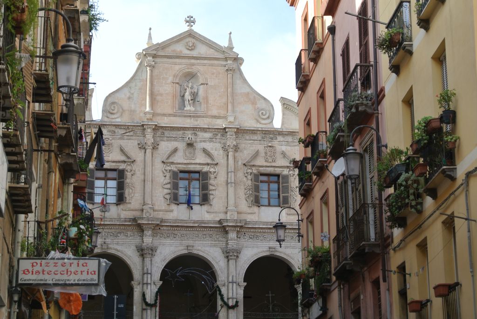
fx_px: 1074
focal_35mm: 81
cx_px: 238
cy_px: 160
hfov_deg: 25.0
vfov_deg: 16.9
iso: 100
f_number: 5.6
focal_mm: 30
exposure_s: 1/160
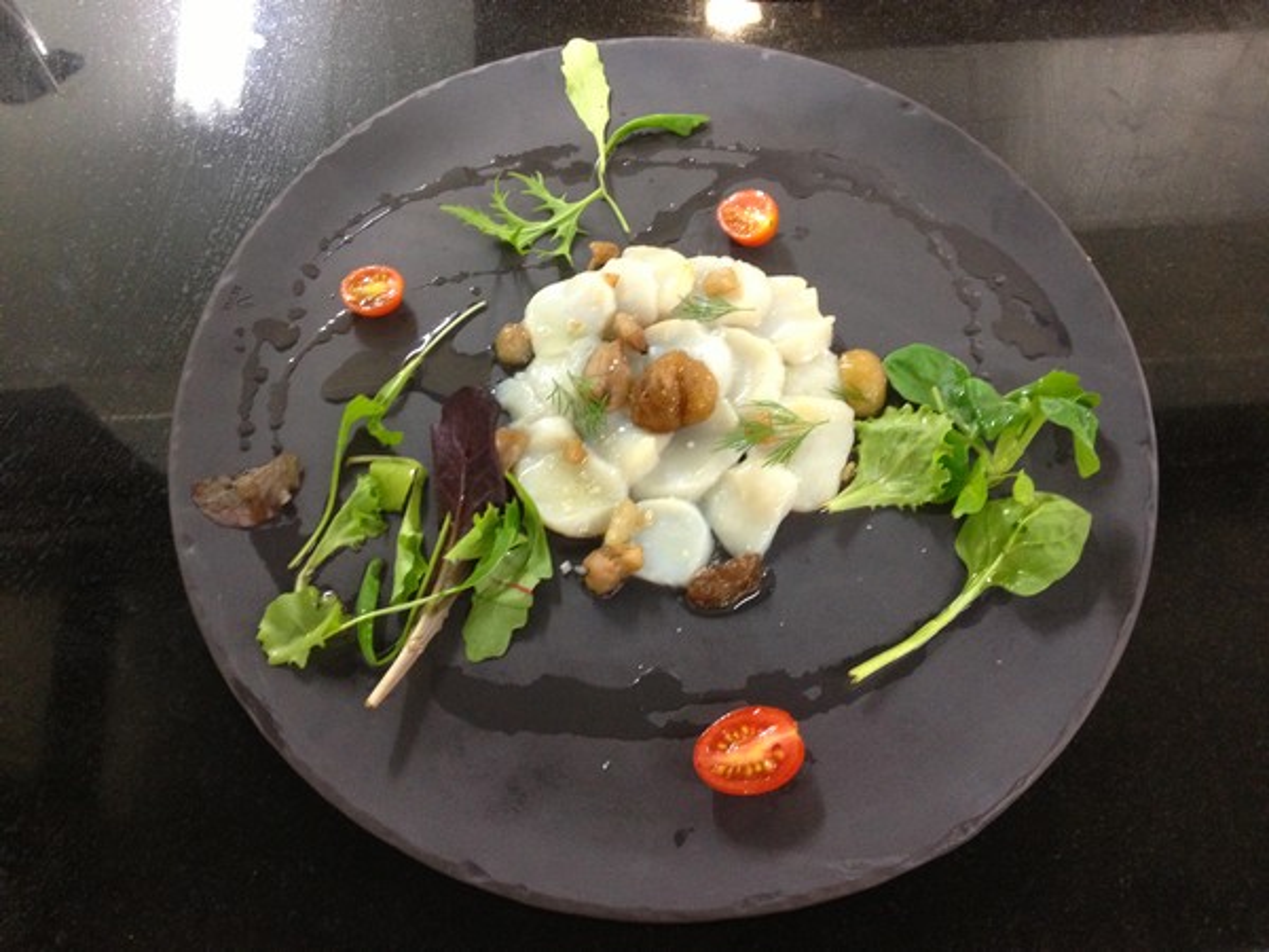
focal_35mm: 35
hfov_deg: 52.6
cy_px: 476
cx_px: 634
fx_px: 1283
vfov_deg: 40.7
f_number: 2.4
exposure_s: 1/20
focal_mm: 4.28
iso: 250
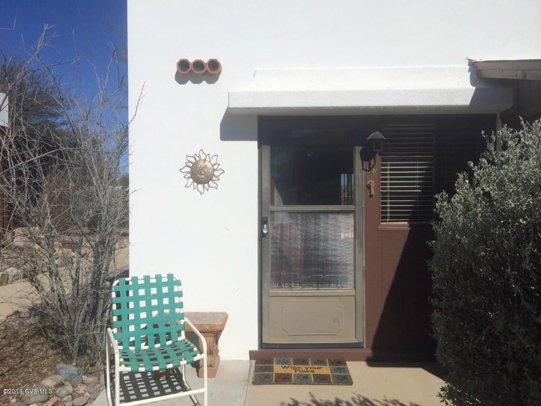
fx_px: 469
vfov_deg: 46.8
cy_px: 203
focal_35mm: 30
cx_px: 270
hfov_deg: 60.0
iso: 40
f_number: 2.2
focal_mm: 4.12
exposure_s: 1/5882
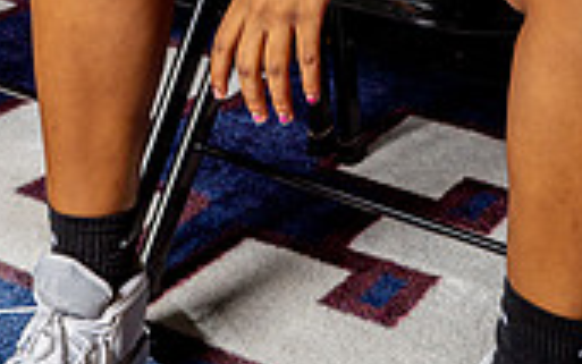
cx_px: 300
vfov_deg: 12.2
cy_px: -388
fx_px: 1491
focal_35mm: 94
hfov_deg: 22.1
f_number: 6.3
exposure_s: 1/250
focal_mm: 35
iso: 320
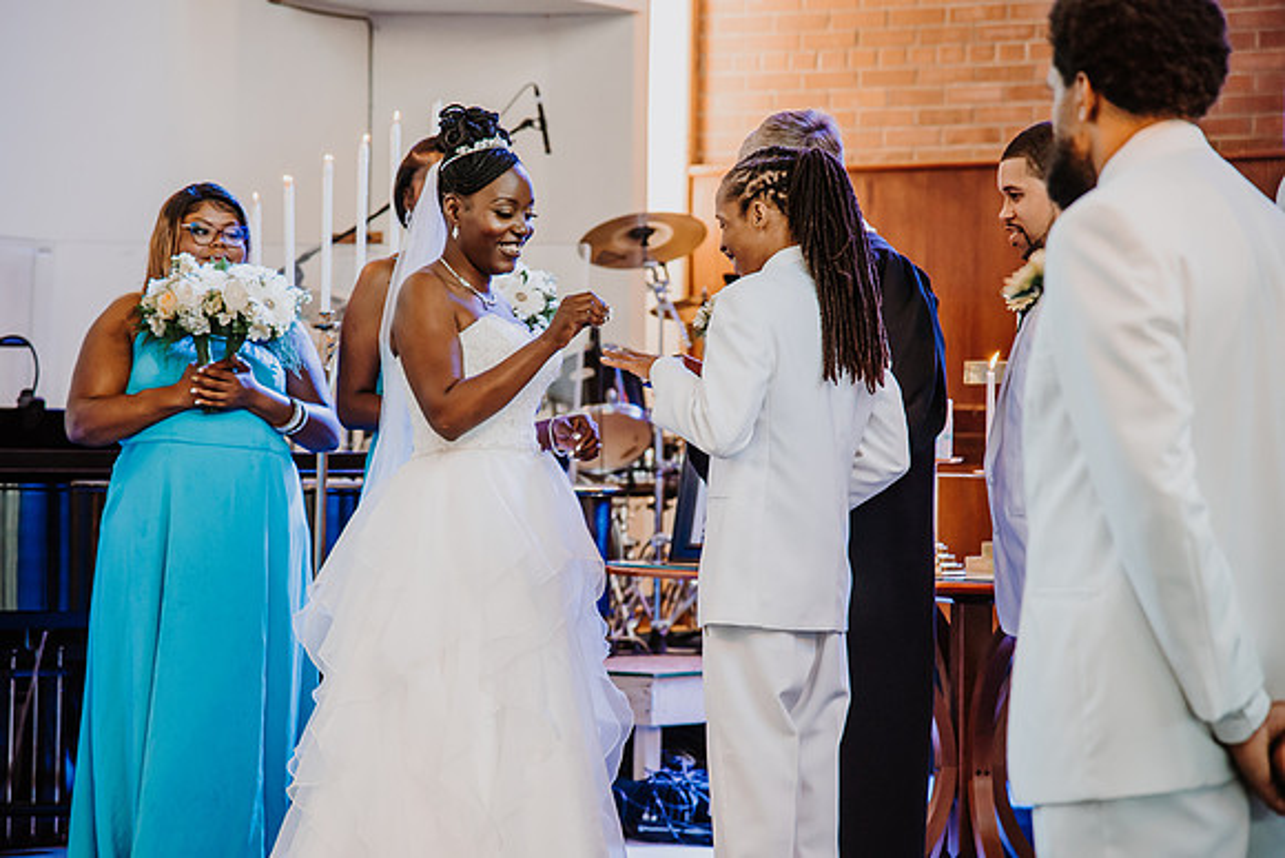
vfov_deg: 10.1
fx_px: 4827
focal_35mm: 135
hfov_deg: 15.2
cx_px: 581
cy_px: 468
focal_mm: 120
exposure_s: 1/125
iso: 900
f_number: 4
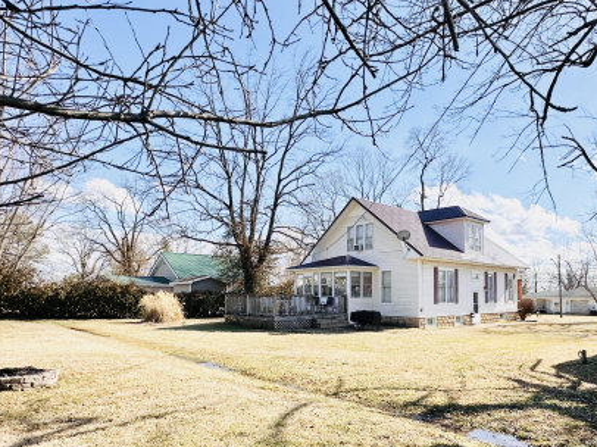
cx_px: 348
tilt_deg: +1.9
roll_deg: +1.8
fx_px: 396
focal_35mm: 23
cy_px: 281
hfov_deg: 73.4
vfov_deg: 58.1
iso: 50
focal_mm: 2.22
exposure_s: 1/1795
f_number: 2.2
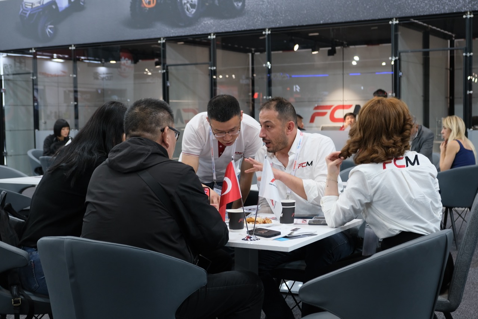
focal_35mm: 51
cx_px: 239
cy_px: 160
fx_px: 677
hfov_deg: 38.9
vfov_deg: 26.5
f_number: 3.6
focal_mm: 34.3
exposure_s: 1/105
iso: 500
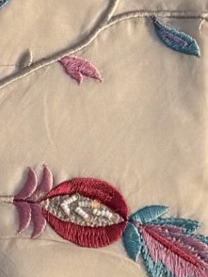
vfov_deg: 11.3
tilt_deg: -81.6
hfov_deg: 8.5
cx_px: -38
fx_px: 1392
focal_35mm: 174
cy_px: 170
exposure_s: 1/3584
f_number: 1.78
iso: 80
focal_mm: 6.76
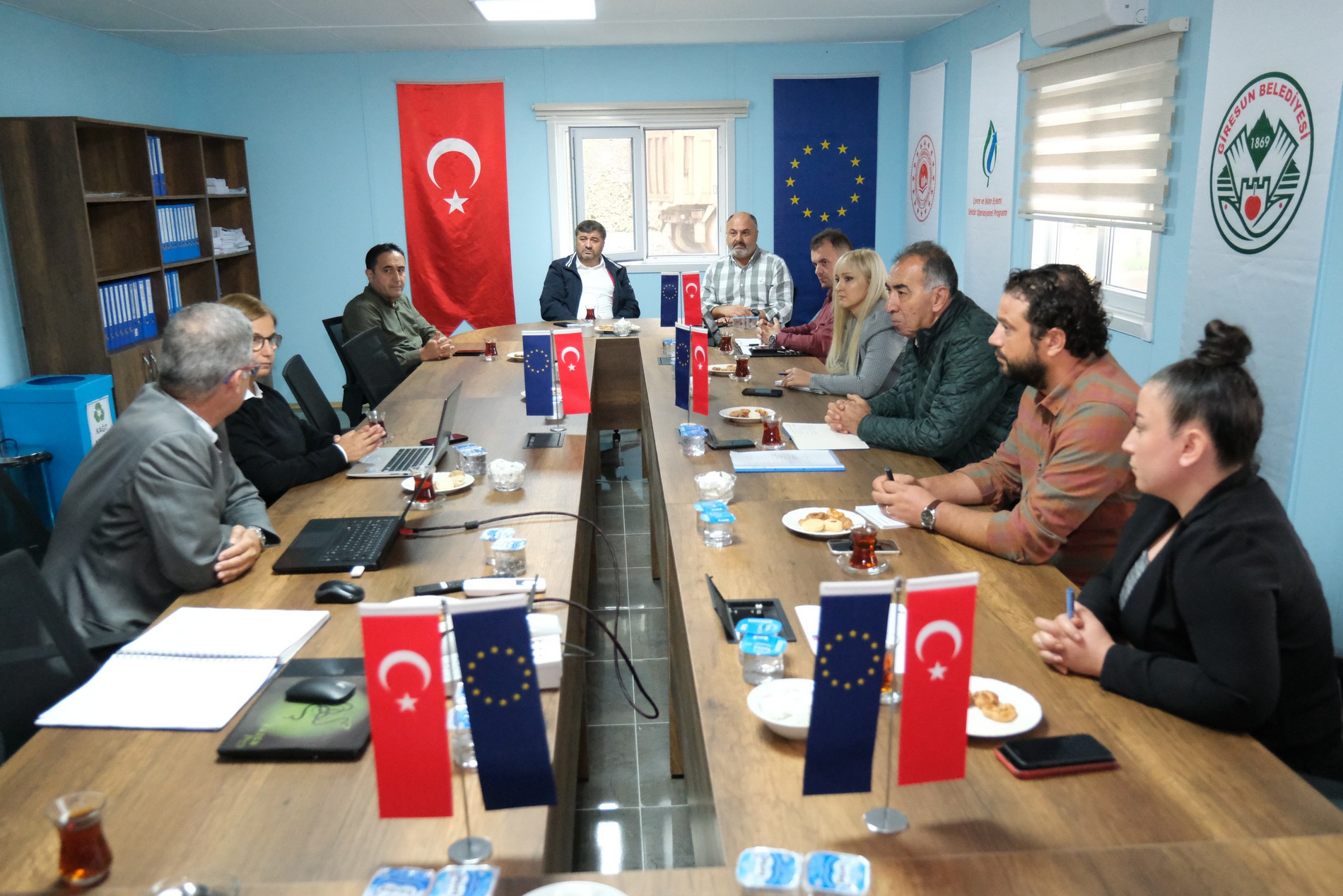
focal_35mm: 29
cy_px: 448
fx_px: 1082
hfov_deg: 63.7
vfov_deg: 45.0
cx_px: 672
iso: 10000
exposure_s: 1/500
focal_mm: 19.4
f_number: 2.8
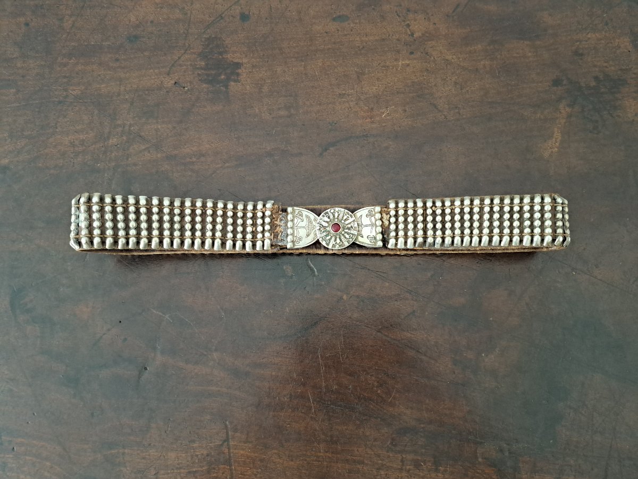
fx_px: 442
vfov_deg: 56.8
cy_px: 240
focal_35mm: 24
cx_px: 319
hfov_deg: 71.6
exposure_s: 1/33
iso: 400
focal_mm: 5.23
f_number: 1.8
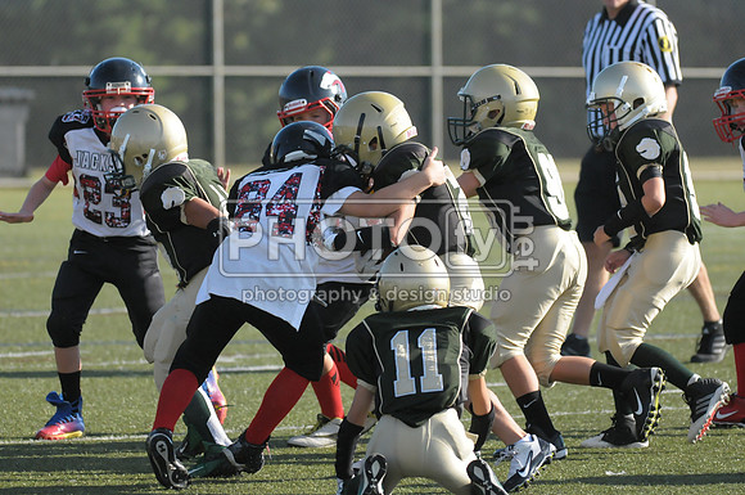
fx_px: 6200
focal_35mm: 300
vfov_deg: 4.6
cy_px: 248
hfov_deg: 6.9
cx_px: 372
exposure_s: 1/5000
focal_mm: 200
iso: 1600
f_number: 4
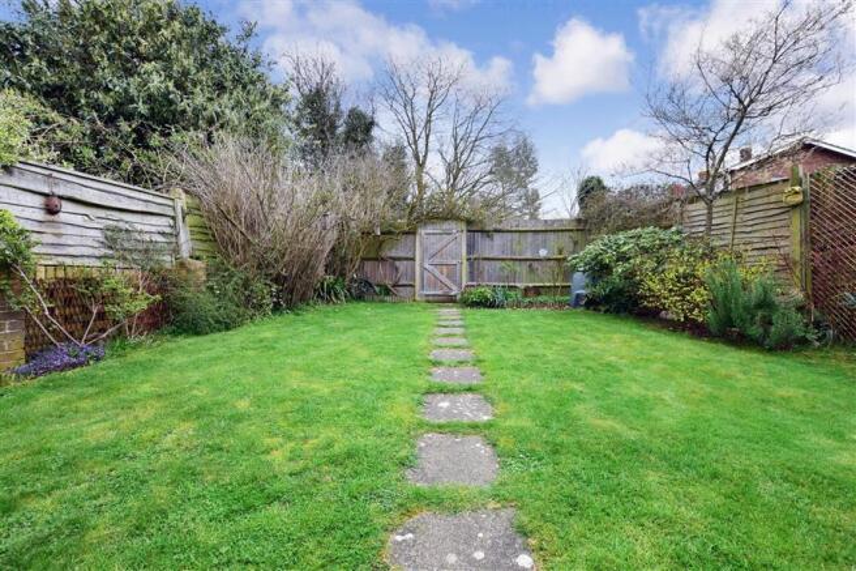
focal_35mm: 15
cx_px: 428
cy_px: 286
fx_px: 357
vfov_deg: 77.3
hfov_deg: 100.4
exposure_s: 1/60
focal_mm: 10
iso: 400
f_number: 11
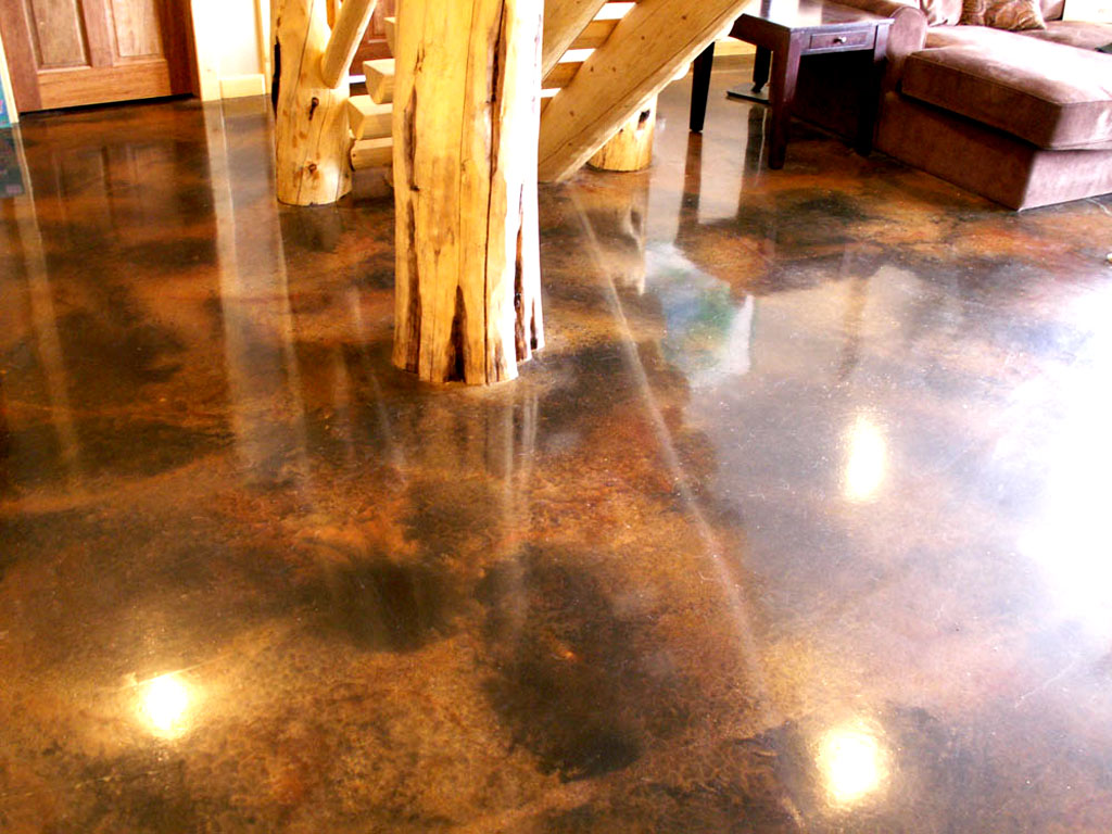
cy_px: 417
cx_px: 556
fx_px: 1124
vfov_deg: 40.7
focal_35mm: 35
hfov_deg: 52.6
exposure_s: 1/3
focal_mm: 5.86
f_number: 2.8
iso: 160
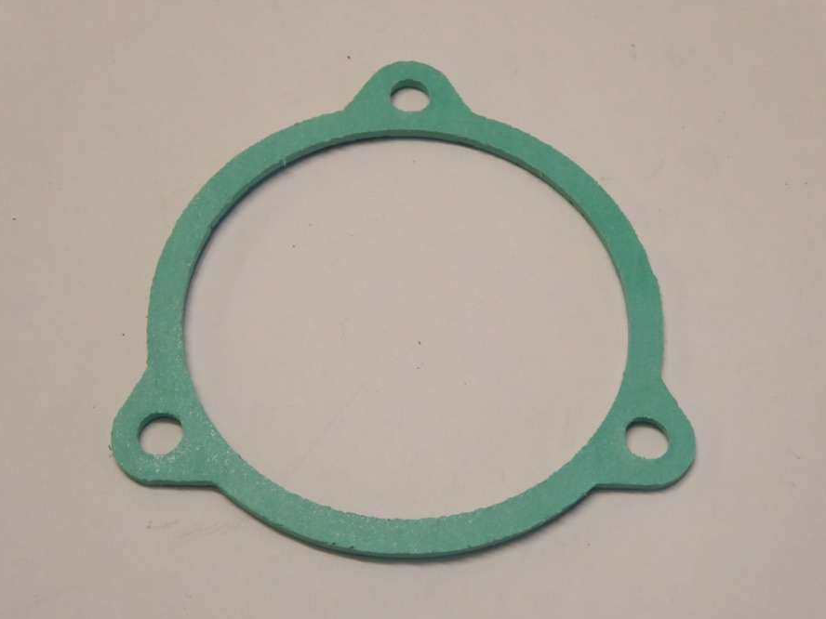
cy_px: 312
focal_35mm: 76
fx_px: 1813
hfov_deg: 25.7
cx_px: 415
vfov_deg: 19.4
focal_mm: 12.5
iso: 400
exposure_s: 1/60
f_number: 4.5
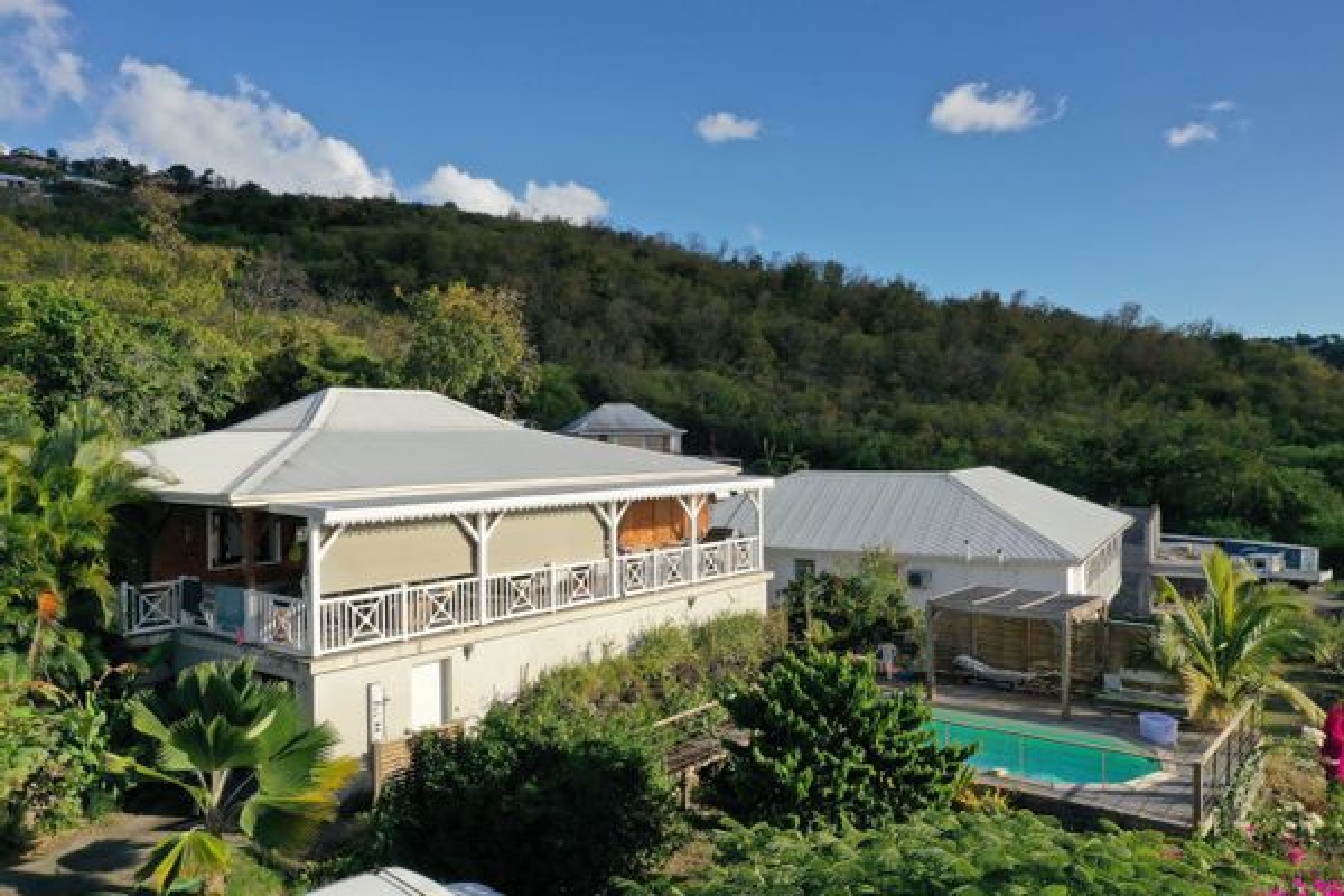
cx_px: 672
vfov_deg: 46.4
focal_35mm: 28
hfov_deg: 65.5
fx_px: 1045
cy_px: 448
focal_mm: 10.26
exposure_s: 1/100
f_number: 5.6
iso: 100
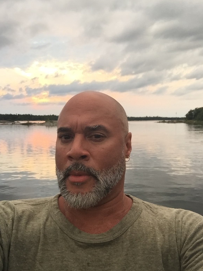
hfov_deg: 44.1
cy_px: 139
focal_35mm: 32
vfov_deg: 56.8
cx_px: 102
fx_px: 250
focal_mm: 2.65
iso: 40
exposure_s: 1/40
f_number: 2.2
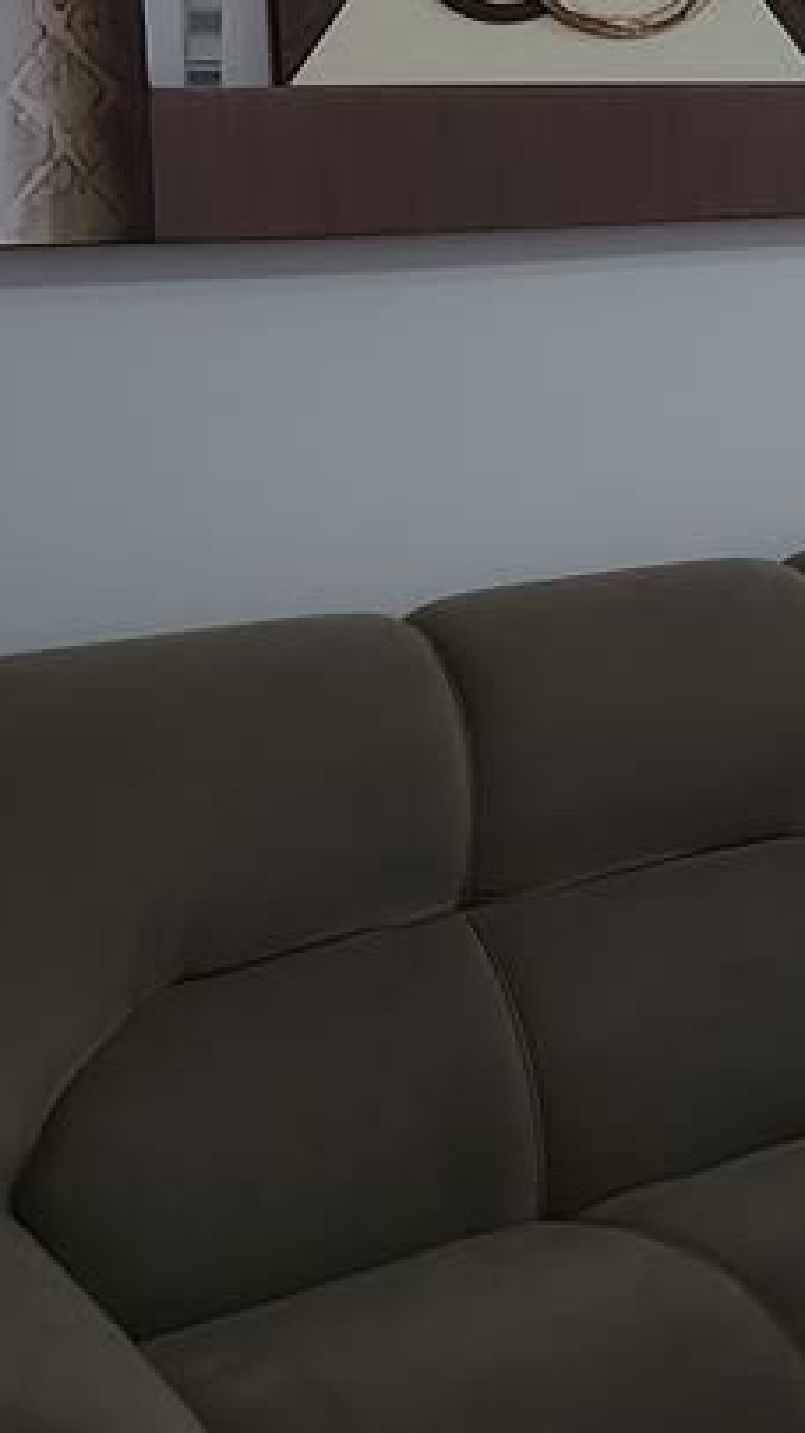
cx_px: 1342
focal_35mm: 66
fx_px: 2508
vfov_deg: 31.3
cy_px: 335
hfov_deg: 16.1
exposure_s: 1/60
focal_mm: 5.23
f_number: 1.8
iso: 250
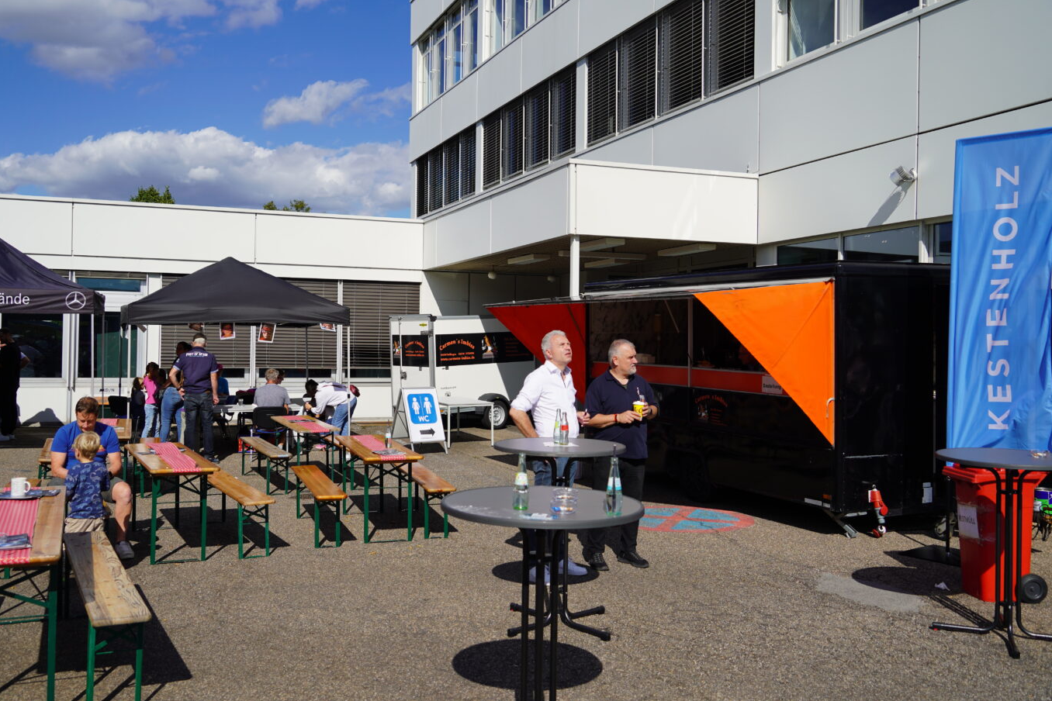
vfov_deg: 41.1
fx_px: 935
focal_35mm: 32
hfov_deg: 58.7
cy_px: 342
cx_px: 515
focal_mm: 31
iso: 100
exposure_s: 1/1000
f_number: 5
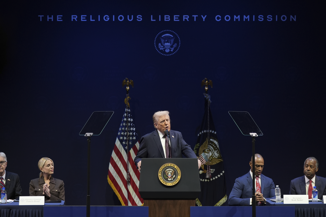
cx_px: 163
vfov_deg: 13.2
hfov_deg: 19.6
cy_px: 108
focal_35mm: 104
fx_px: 942
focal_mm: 104
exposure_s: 1/640
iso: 1250
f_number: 2.8
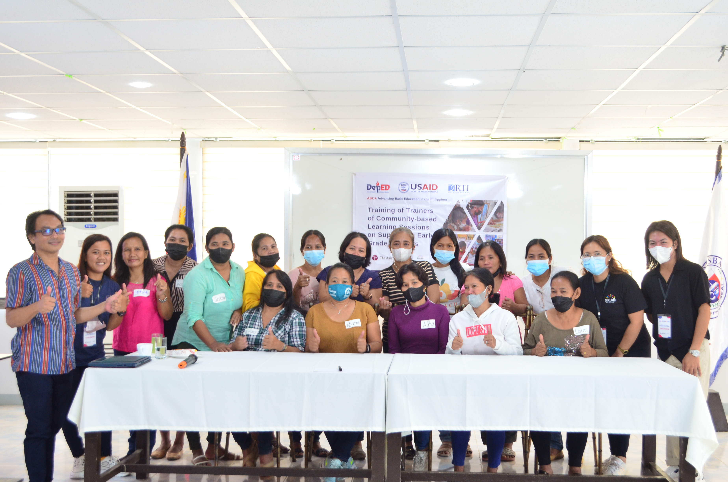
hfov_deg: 41.2
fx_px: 969
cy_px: 241
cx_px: 364
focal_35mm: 48
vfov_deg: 28.0
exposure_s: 1/30
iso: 800
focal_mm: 32
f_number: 5
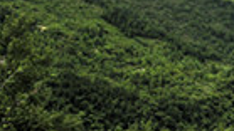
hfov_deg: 13.5
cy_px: -51
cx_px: 485
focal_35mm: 134
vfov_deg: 8.9
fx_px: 831
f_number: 7.1
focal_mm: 16
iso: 200
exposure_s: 1/800
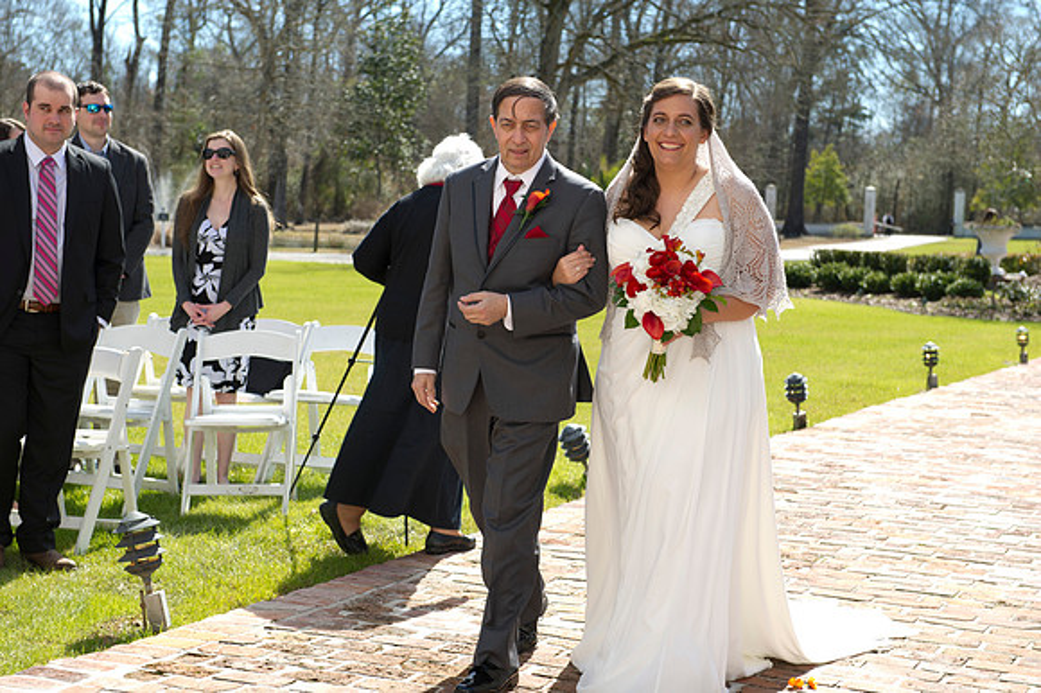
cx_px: 520
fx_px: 1792
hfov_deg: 32.4
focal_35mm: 62
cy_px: 346
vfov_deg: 21.9
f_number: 5.6
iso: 100
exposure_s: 1/250
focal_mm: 62
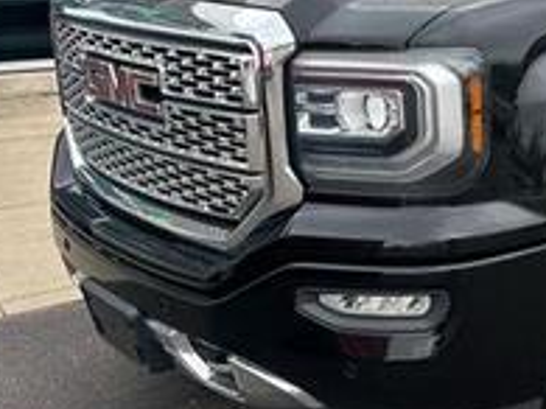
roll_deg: +0.4
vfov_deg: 23.6
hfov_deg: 27.3
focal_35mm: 62
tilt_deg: -11.6
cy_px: 168
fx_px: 977
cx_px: 664
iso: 80
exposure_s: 1/580
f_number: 1.78
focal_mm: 6.86
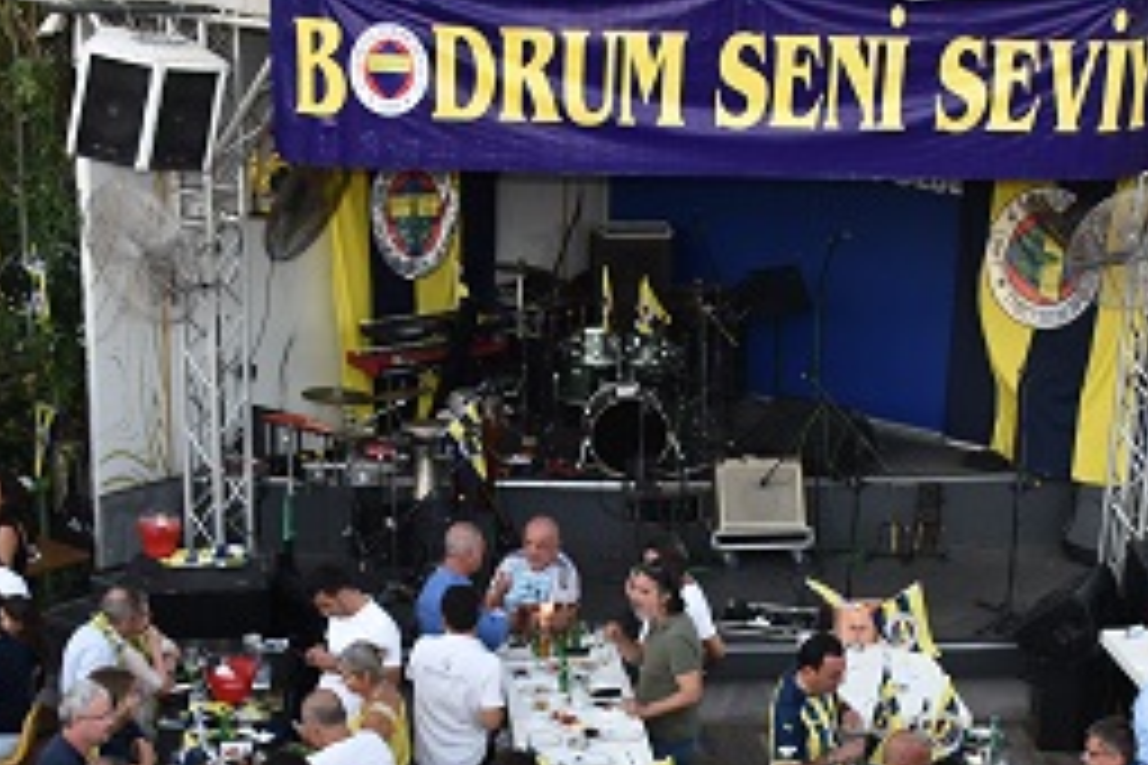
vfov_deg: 17.8
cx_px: 671
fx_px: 2391
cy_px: 742
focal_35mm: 75
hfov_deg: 27.0
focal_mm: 32
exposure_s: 1/60
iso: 400
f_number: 5.6
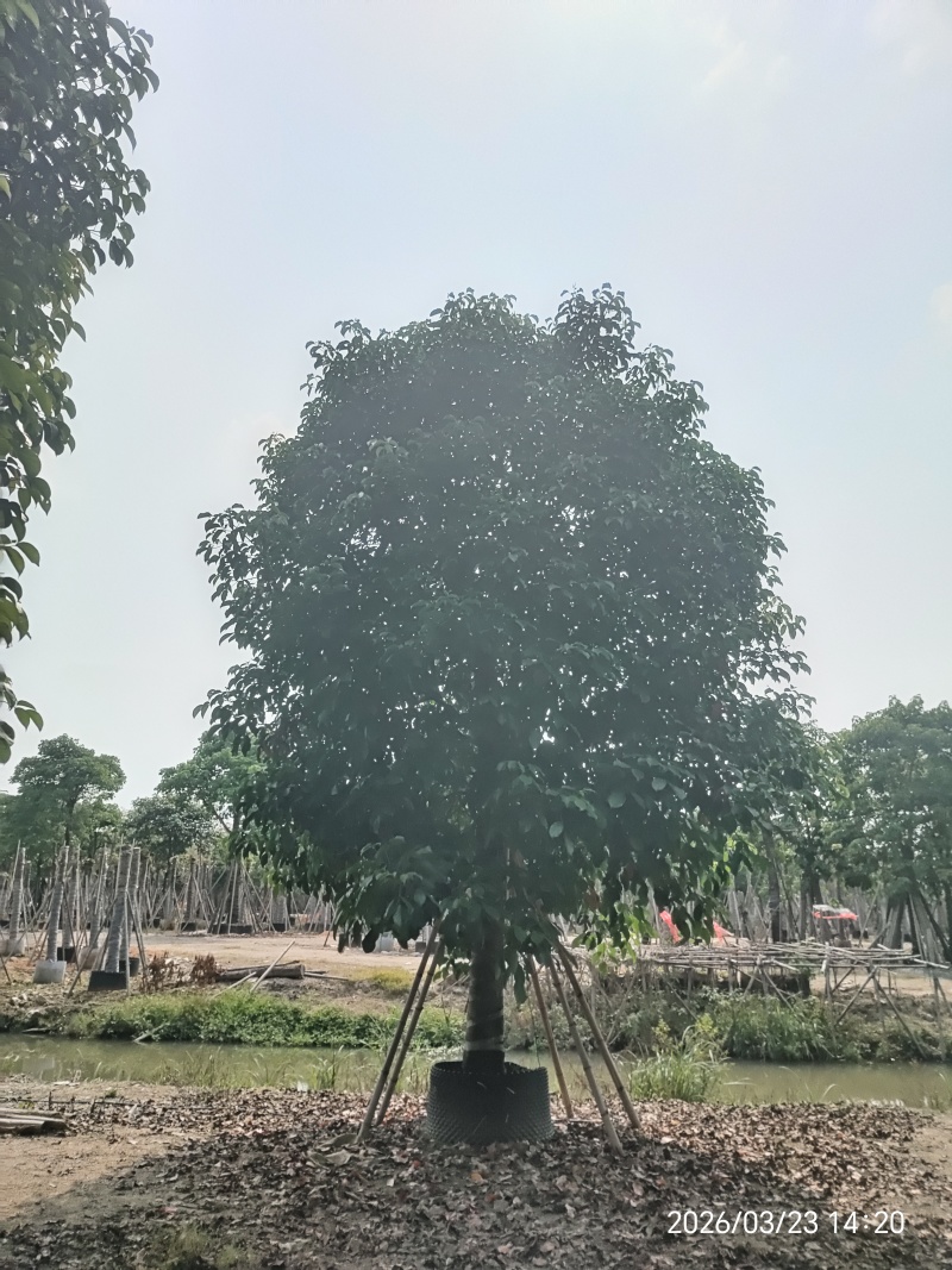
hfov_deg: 53.1
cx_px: 476
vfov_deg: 67.3
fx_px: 954
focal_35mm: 26
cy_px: 635
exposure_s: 1/659
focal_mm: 4.26
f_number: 1.8
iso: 100
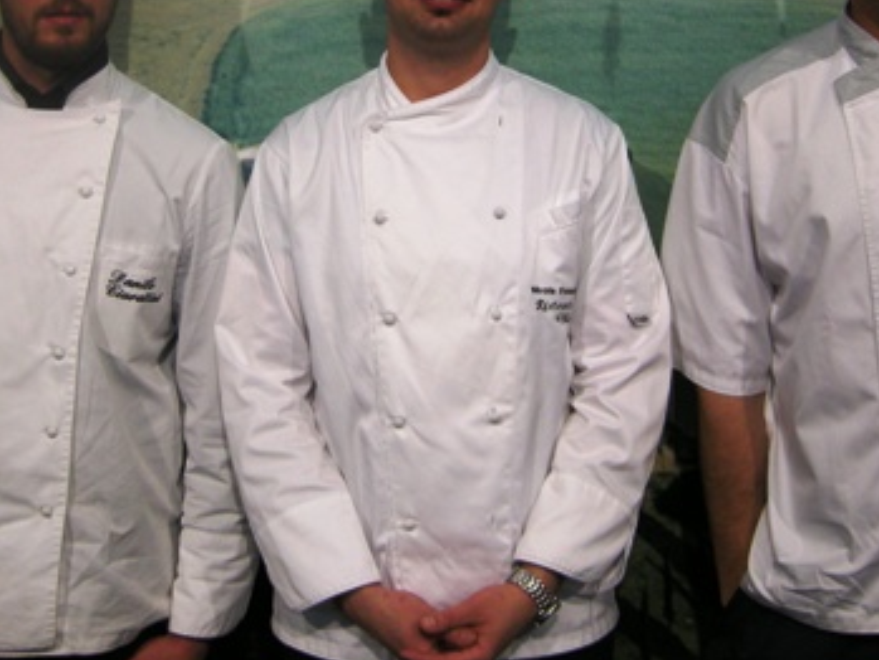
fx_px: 1677
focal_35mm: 66
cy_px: 144
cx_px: 461
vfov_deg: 22.0
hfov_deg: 29.4
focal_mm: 7.5
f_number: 2.7
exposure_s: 1/124
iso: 120
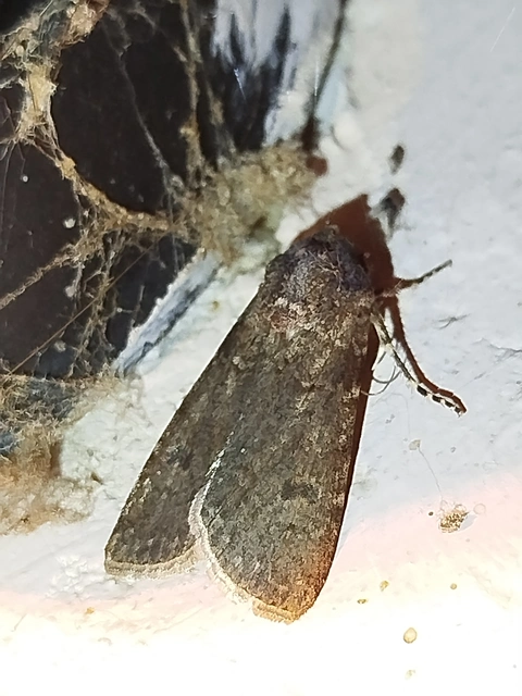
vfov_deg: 19.6
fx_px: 2011
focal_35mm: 100
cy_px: 348
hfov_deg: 14.8
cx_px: 261
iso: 160
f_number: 1.7
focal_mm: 5.31
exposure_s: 1/50
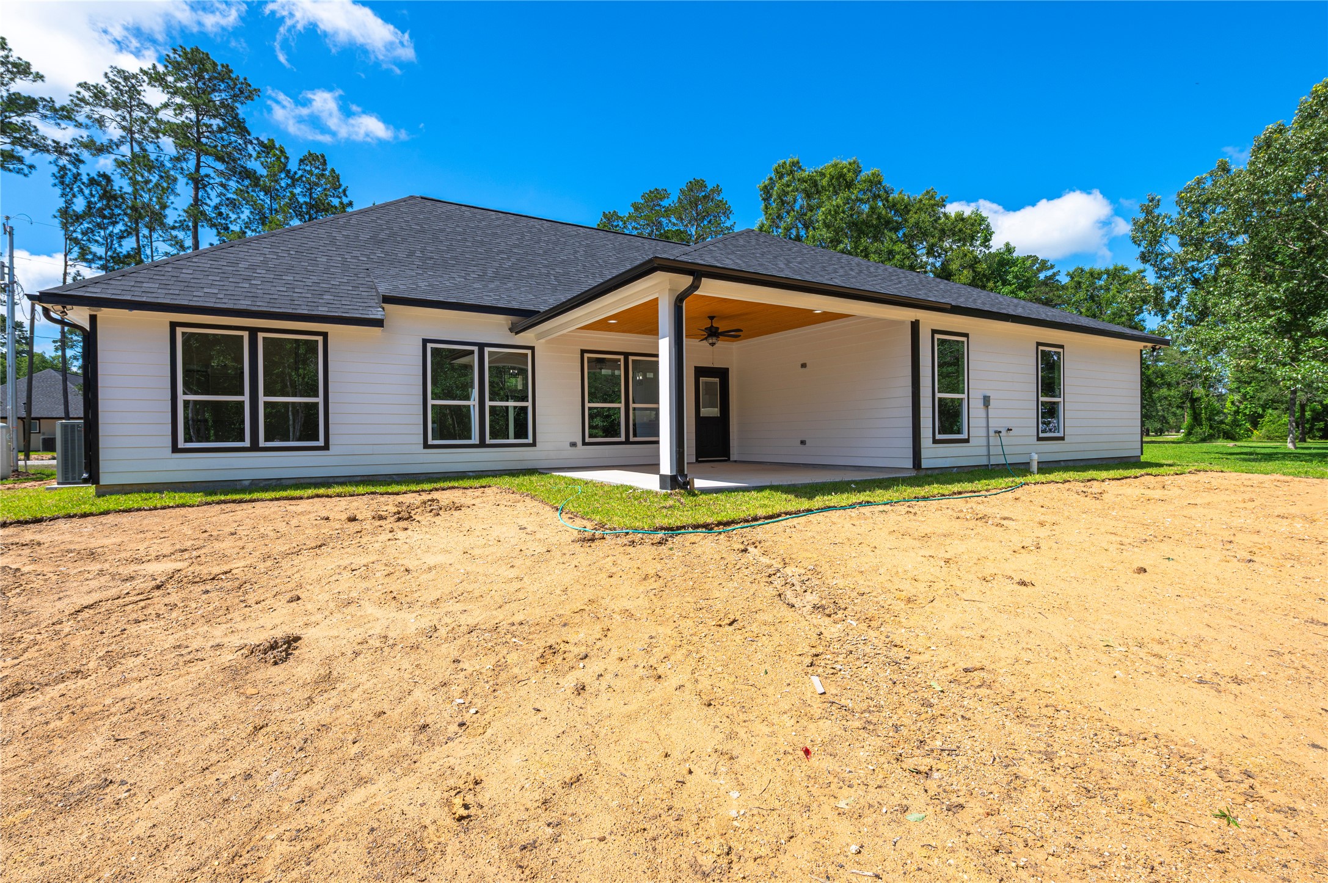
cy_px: 442
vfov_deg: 70.4
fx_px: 627
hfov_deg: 93.3
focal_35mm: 17
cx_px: 664
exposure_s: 1/200
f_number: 11
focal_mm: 17
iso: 125
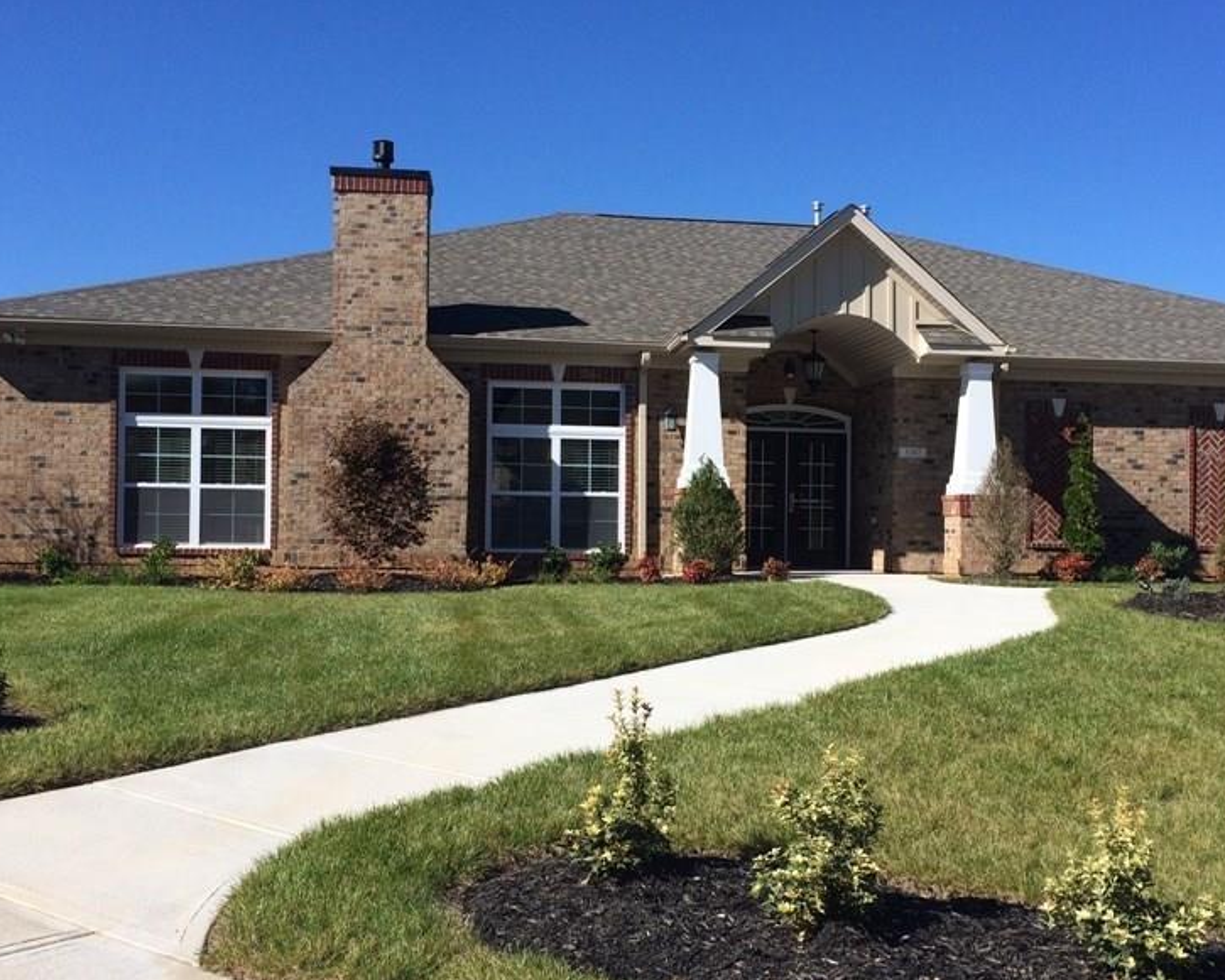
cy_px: 507
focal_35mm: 40
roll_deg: -1.0
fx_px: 1450
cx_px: 703
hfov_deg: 45.7
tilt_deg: -1.2
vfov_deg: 37.3
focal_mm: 4.15
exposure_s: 1/2933
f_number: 2.2
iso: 32
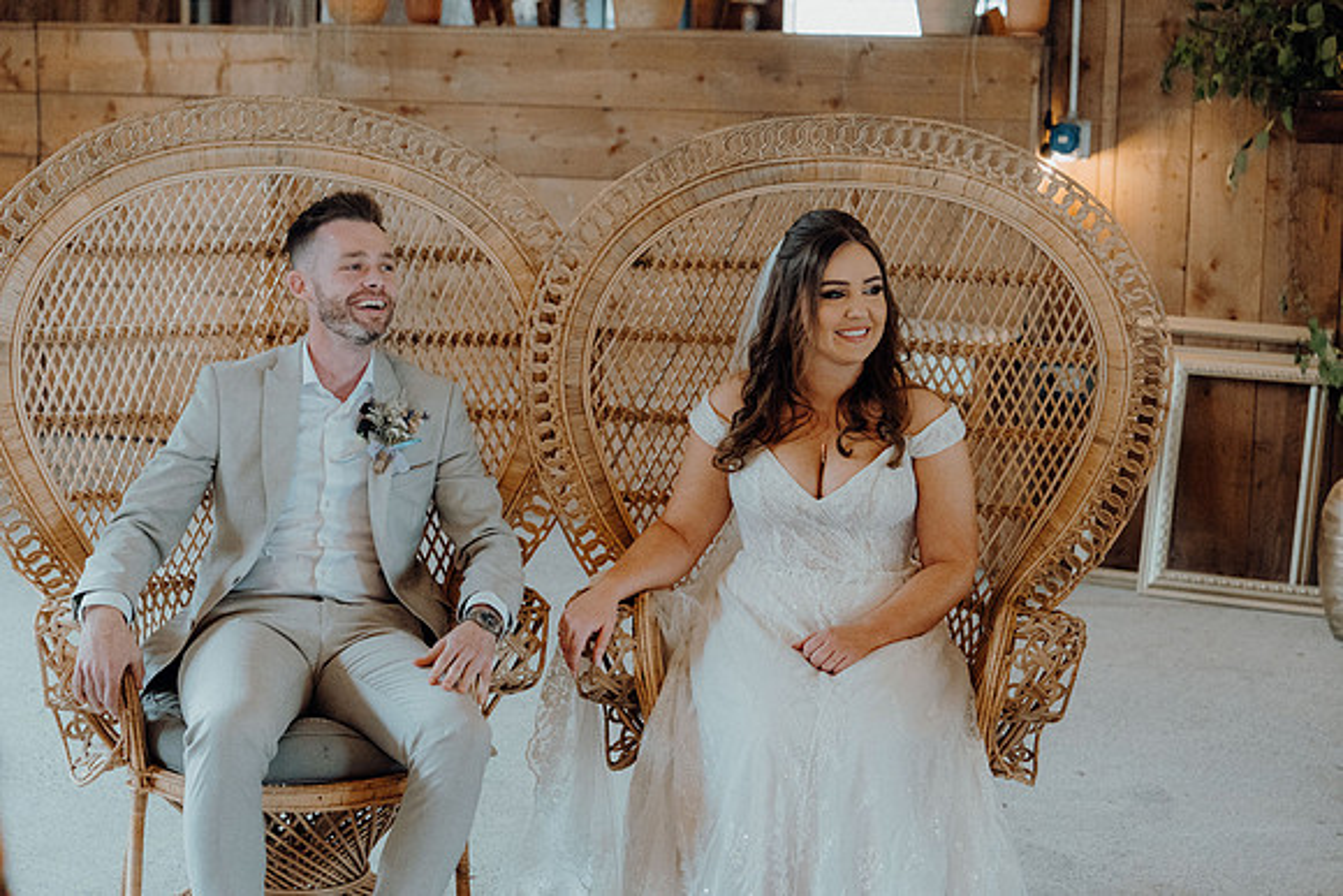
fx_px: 2612
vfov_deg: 19.5
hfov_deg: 28.8
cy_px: 448
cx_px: 672
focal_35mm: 70
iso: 5000
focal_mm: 70
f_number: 3.5
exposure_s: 1/200
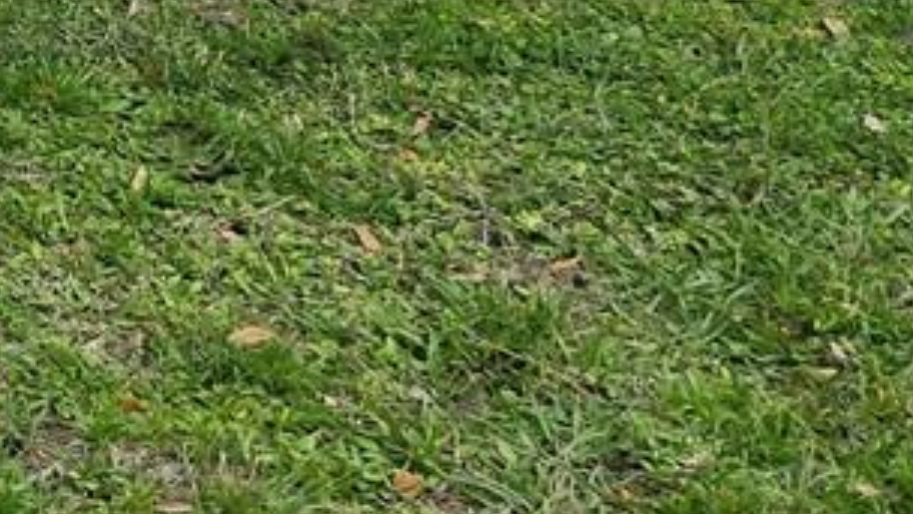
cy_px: -875
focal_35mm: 132
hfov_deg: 12.9
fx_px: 3196
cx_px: -1192
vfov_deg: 8.2
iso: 12
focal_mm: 6.3
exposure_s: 1/562
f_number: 1.7
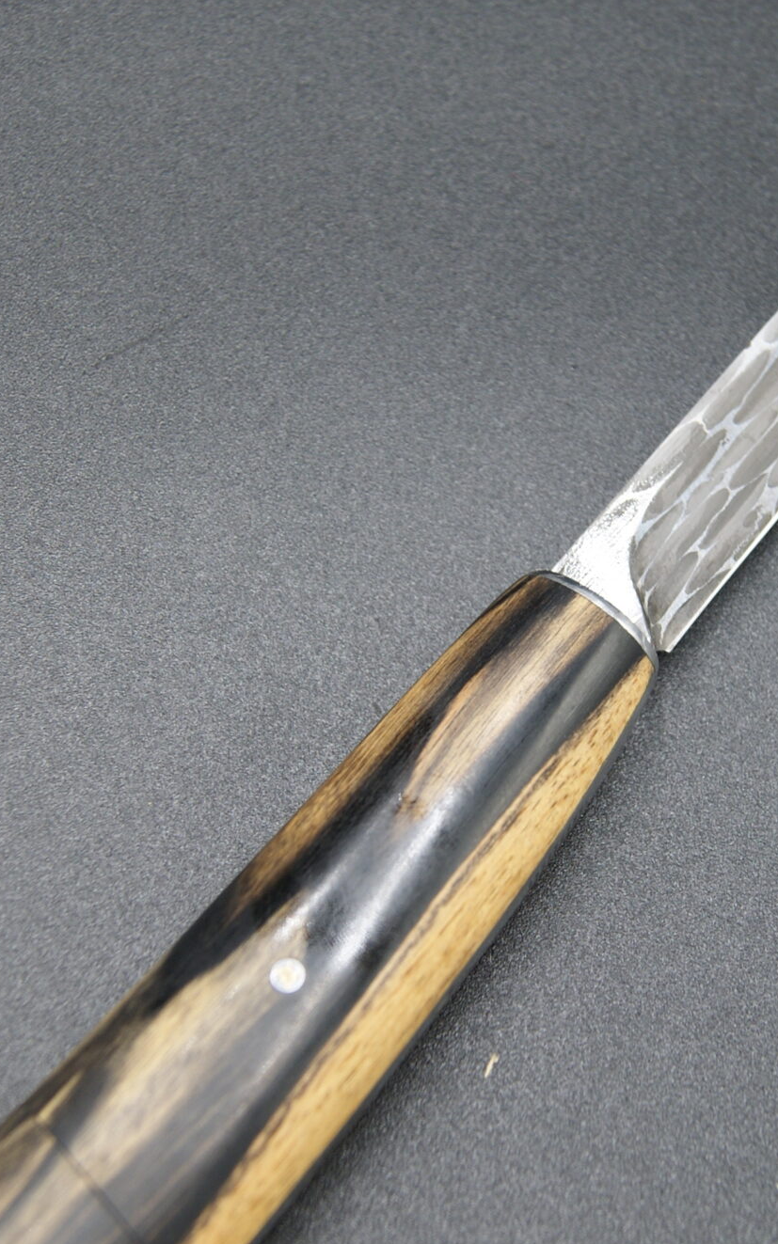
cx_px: 499
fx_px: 2612
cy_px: 646
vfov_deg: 26.8
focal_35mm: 77
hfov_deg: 16.9
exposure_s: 1/40
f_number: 4
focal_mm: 26
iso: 100
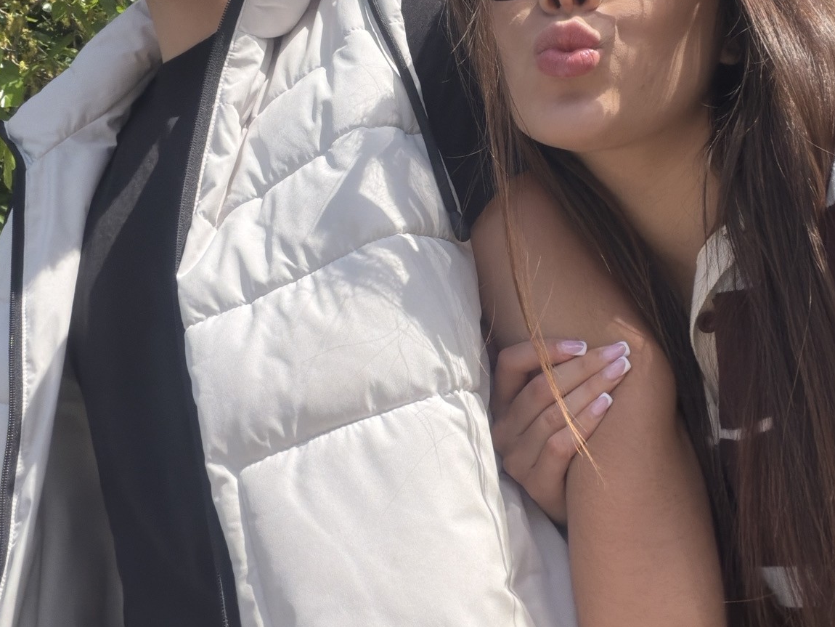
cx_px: 558
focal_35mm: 40
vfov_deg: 35.5
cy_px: 198
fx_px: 965
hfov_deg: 46.0
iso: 160
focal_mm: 2.71
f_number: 1.9
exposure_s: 1/3021
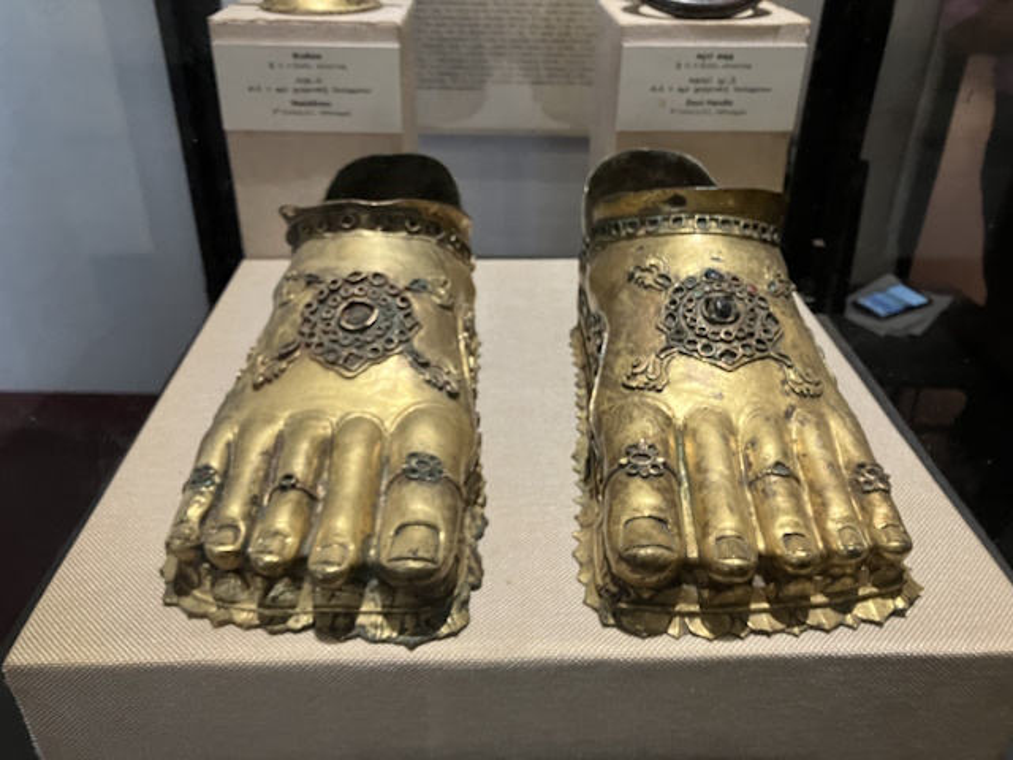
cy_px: 380
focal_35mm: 28
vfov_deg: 49.7
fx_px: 819
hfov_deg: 63.4
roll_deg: -0.4
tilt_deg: -28.3
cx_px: 506
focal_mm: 3.99
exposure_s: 1/50
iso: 320
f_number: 1.8
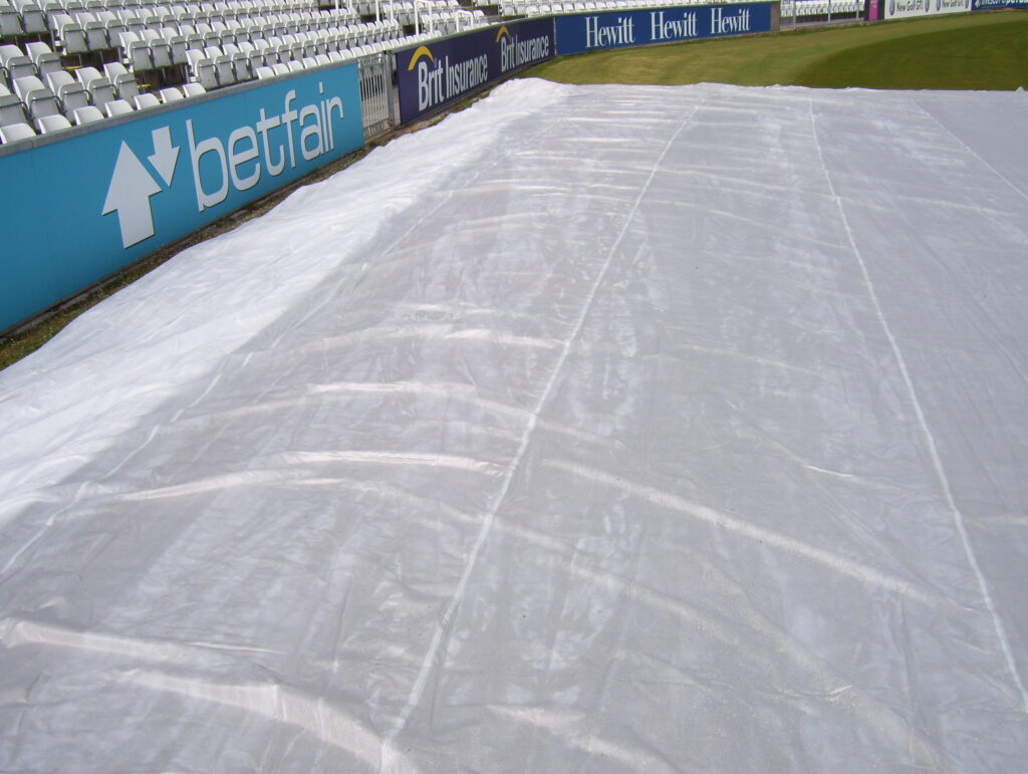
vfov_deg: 39.7
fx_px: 1071
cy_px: 387
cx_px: 514
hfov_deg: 51.3
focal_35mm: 36
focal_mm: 6
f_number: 4.8
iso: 80
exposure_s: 1/1250
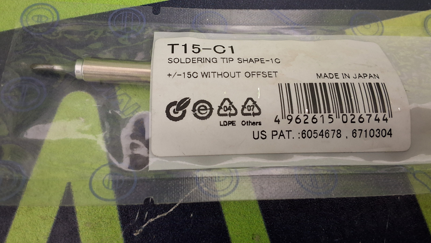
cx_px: 218
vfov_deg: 37.7
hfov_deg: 62.6
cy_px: 101
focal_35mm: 31
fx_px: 354
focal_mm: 2.91
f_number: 1.9
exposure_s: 1/20
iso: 320
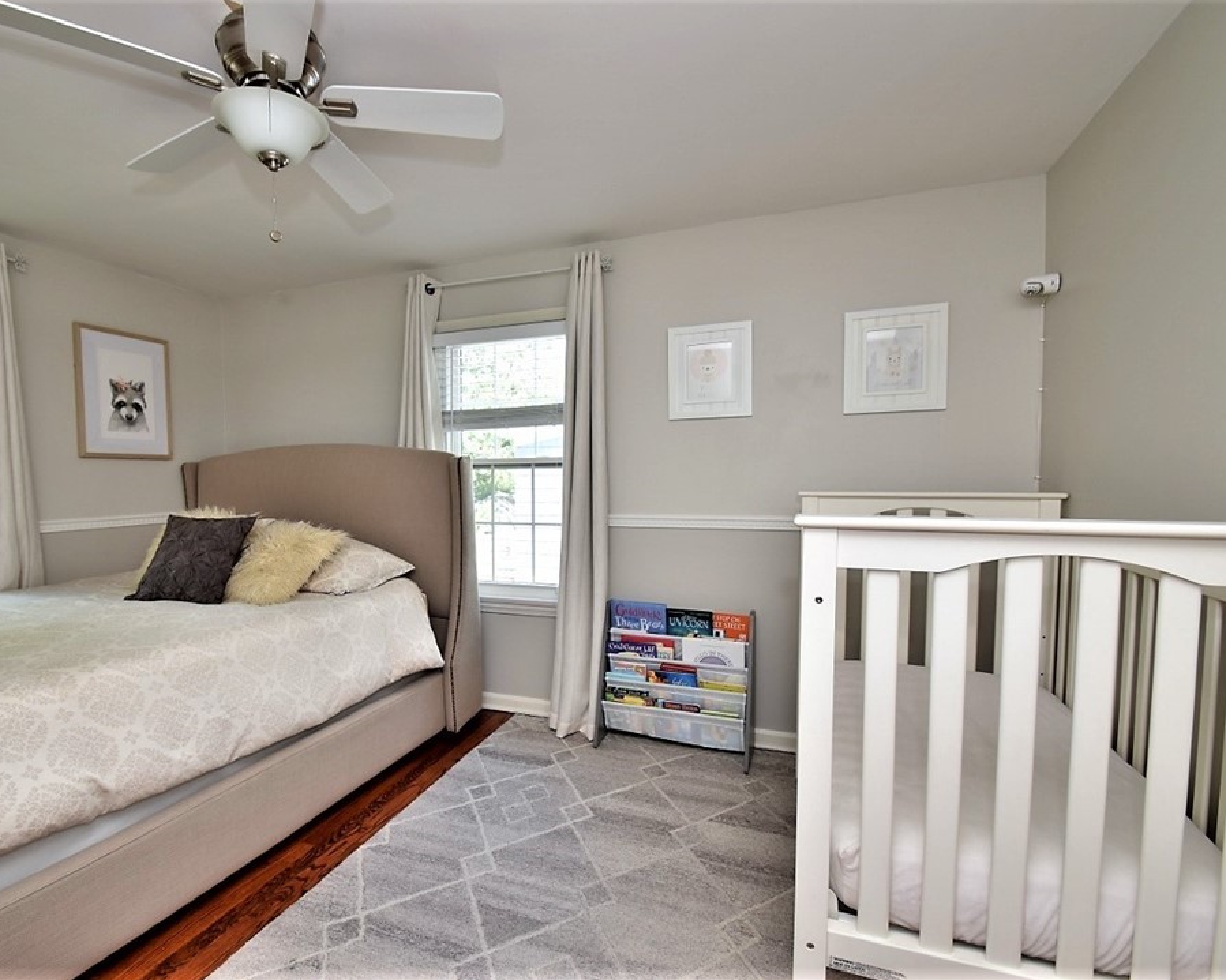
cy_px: 489
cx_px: 545
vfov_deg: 77.0
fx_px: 617
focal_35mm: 17
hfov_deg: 89.3
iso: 200
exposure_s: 1/30
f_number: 9
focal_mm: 10
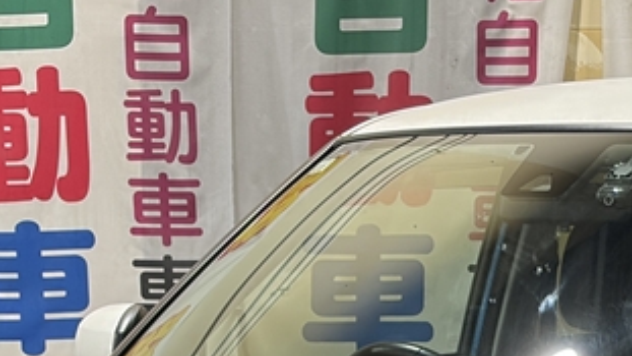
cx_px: 532
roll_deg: +0.7
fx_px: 2749
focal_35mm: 164
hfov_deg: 13.0
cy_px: 678
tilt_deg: -9.8
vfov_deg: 7.2
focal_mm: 5.96
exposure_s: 1/50
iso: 100
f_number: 1.6
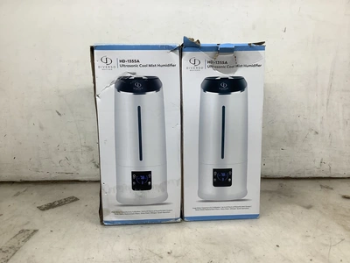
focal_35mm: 31
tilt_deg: -11.4
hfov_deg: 58.4
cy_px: 132
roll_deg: +1.2
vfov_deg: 45.4
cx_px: 175
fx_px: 313
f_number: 2.4
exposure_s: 1/120
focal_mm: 3.3
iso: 64
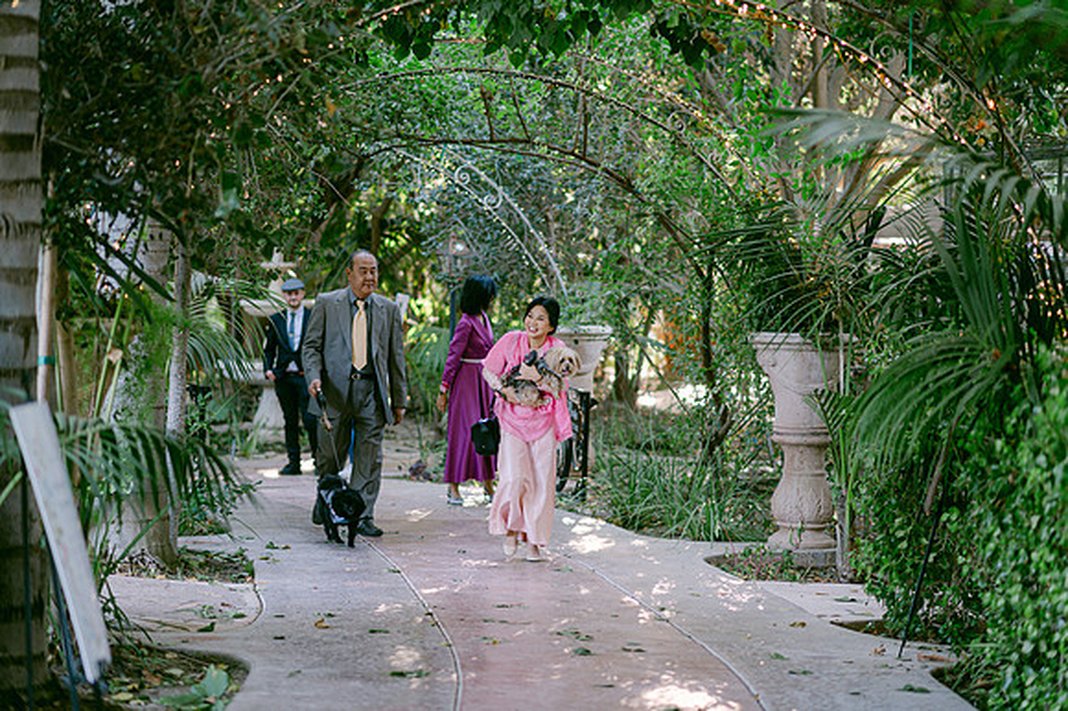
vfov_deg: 15.9
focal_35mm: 86
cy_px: 356
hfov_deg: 23.7
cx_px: 534
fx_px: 2545
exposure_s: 1/100
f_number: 1.8
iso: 400
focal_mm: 85
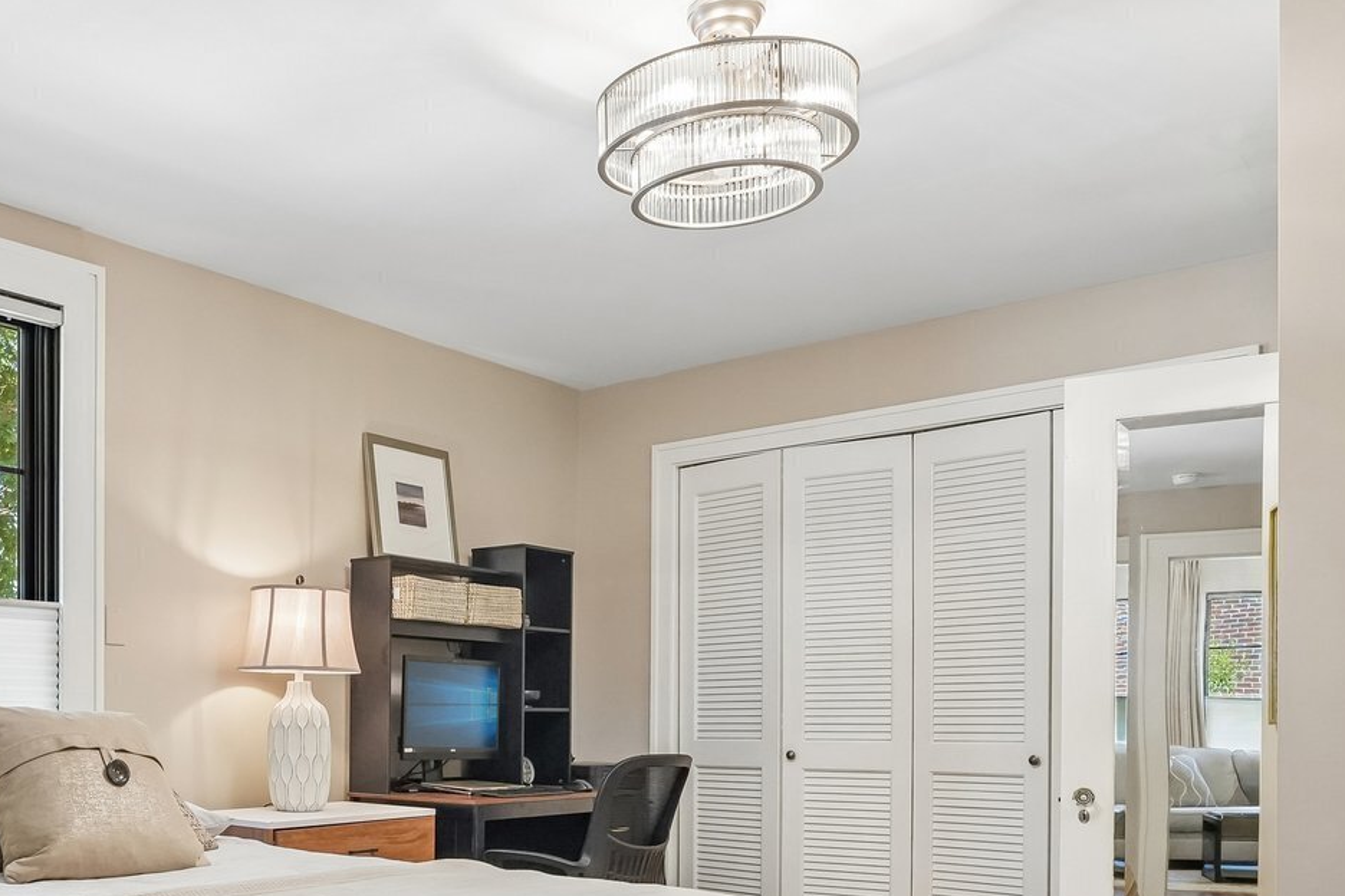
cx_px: 308
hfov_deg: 51.7
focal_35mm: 35
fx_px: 1308
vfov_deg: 36.5
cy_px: 723
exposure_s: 1/30
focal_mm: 16
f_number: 8
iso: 1000
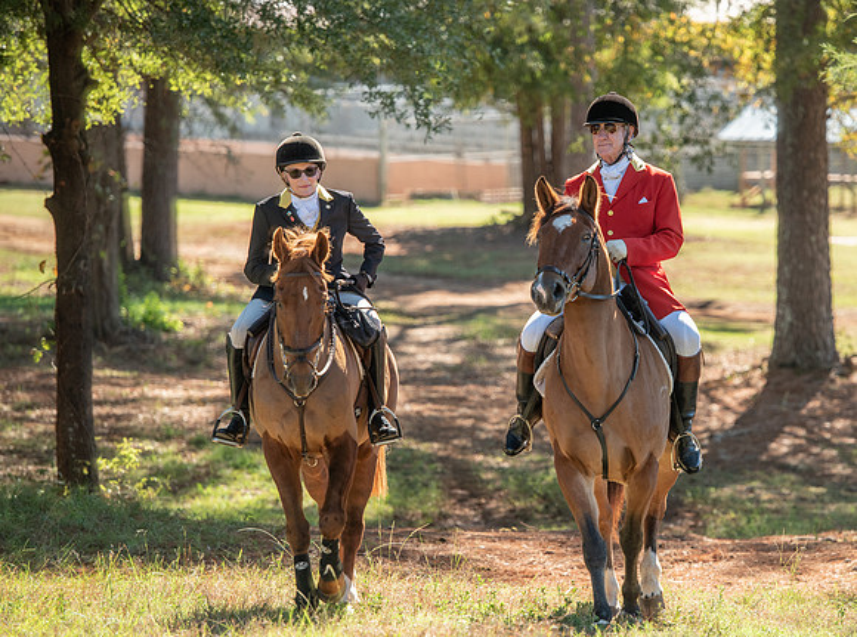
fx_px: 4931
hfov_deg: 9.9
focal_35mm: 200
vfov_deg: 7.4
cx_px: 538
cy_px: 359
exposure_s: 1/250
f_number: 4
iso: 280
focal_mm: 165
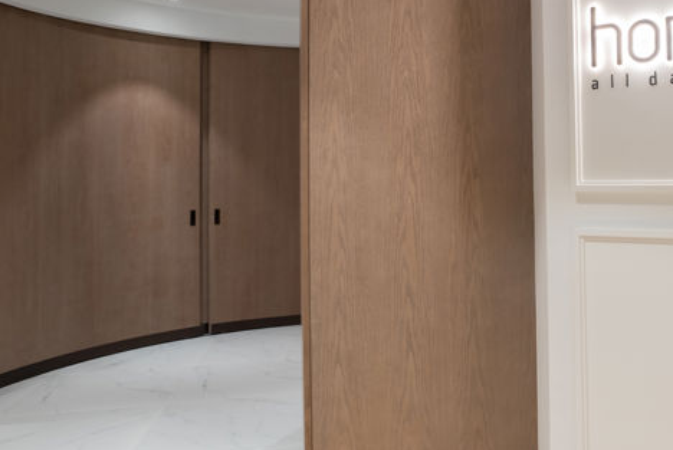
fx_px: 655
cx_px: 541
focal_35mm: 35
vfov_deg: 37.9
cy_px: 246
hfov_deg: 51.0
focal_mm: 16
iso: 800
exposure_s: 1/6
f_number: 10
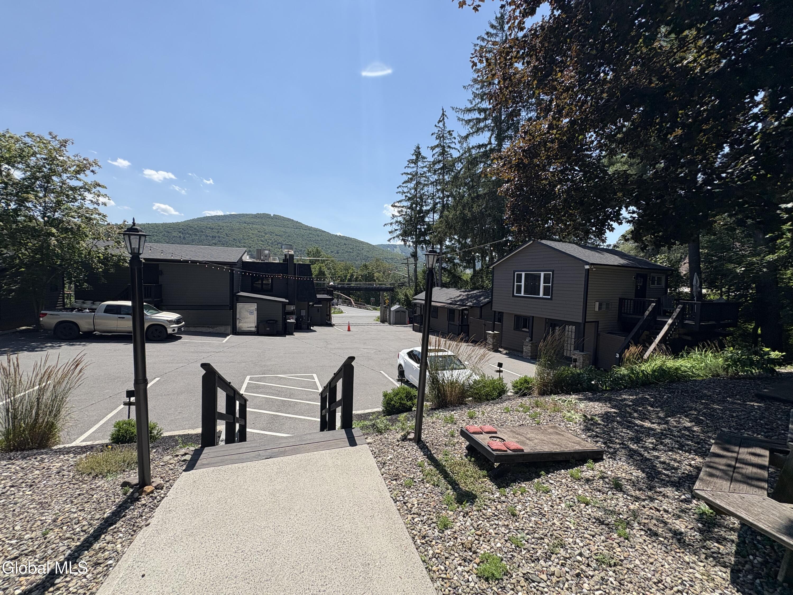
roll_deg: -1.1
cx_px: 396
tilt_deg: -3.6
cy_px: 298
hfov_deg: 102.1
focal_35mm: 14
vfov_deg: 85.7
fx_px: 321
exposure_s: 1/1370
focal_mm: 2.22
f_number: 2.2
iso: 40
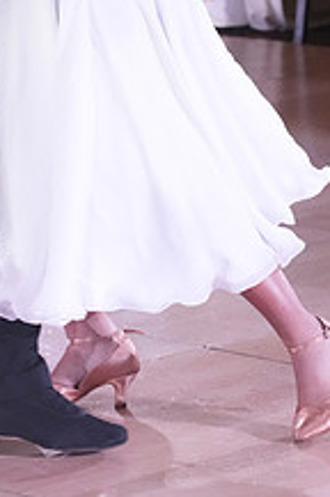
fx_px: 4248
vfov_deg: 6.7
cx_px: -6
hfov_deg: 4.4
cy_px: -115
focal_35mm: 308
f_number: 5
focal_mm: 115
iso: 8000
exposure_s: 1/400
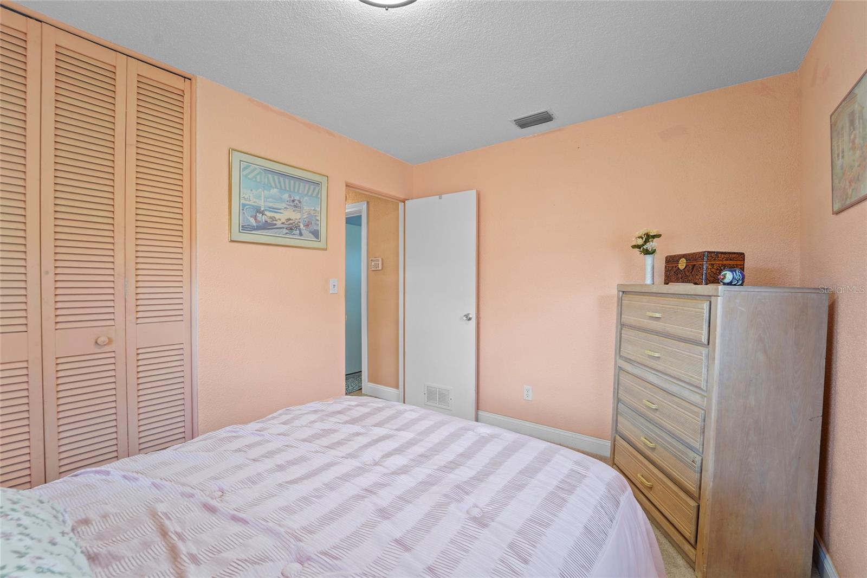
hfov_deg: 104.3
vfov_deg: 81.2
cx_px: 434
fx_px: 337
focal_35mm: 14
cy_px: 289
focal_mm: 14
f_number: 8
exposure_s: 1/4
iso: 200
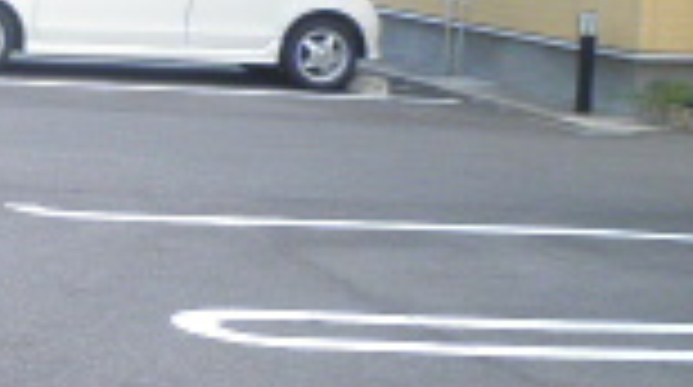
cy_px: 166
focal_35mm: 118
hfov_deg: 16.3
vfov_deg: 10.2
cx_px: -400
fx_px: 2165
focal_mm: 4.7
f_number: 2.8
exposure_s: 1/250
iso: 64
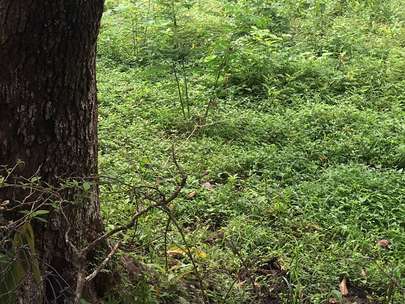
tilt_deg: -0.9
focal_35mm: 70
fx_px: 819
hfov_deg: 27.8
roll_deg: +0.0
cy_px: -63
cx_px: 218
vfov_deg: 19.7
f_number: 2.2
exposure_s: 1/143
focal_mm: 4.15
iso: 25
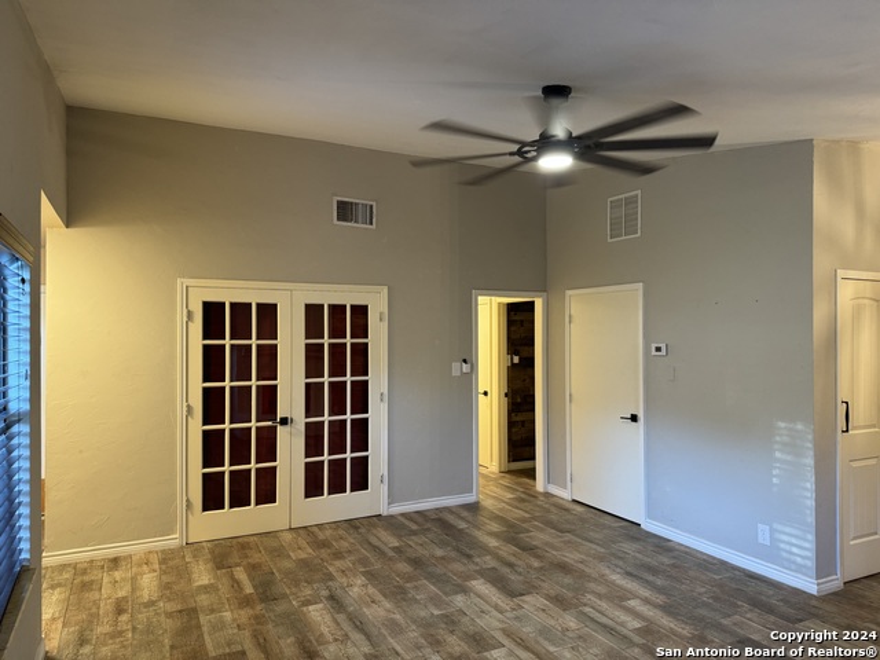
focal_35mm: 24
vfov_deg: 56.8
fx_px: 610
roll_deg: +0.1
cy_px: 330
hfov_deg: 71.6
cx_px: 440
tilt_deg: +0.2
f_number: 1.78
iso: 200
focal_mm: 6.76
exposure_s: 1/60
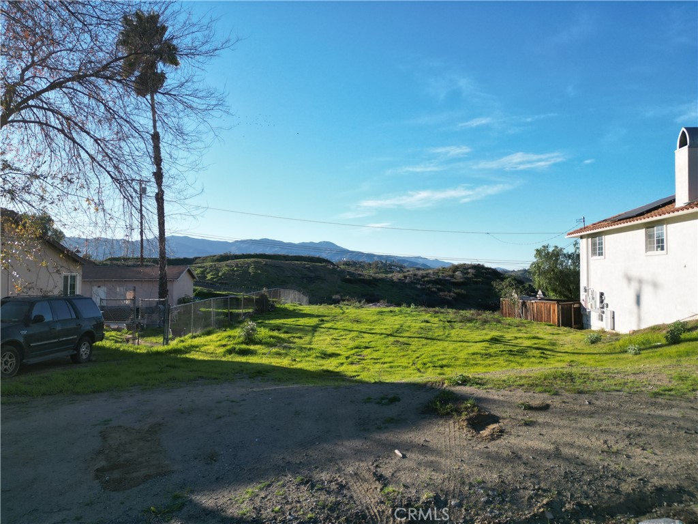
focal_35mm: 24
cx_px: 349
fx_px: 484
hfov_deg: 71.6
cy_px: 262
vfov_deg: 56.8
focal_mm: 6.72
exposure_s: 1/2000
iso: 140
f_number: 1.7
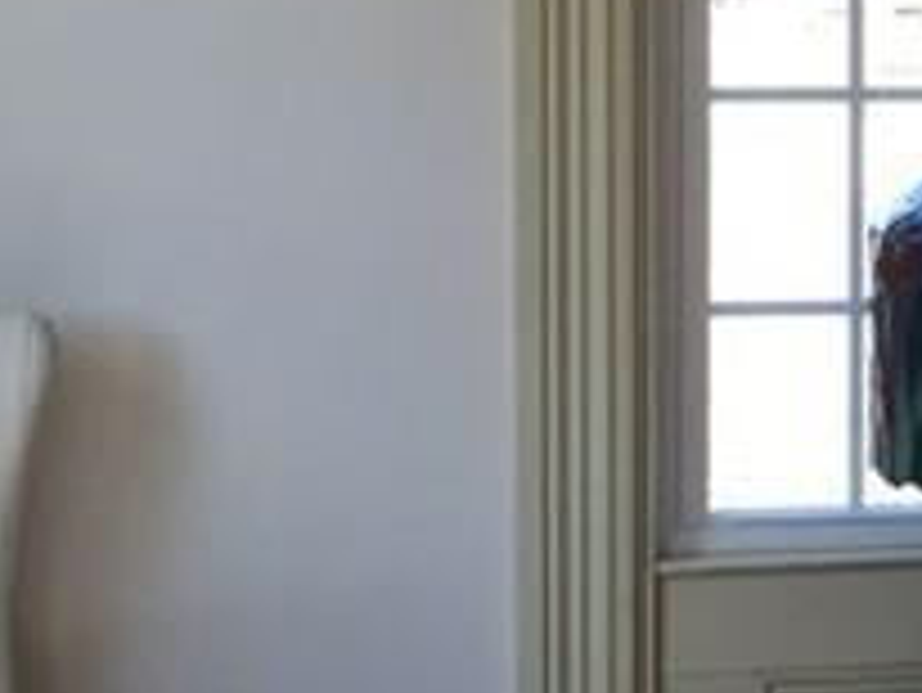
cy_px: 81
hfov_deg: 13.2
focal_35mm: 145
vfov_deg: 10.2
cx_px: 1147
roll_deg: +0.0
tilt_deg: -0.6
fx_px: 3864
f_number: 2.2
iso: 25
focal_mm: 4.15
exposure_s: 1/60
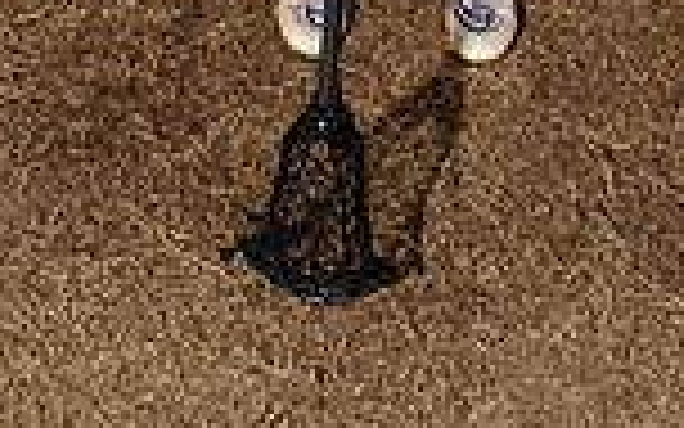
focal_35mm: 136
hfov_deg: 15.3
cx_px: 464
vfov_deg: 8.8
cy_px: -568
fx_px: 2535
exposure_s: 1/250
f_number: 6.3
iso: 200
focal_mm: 45
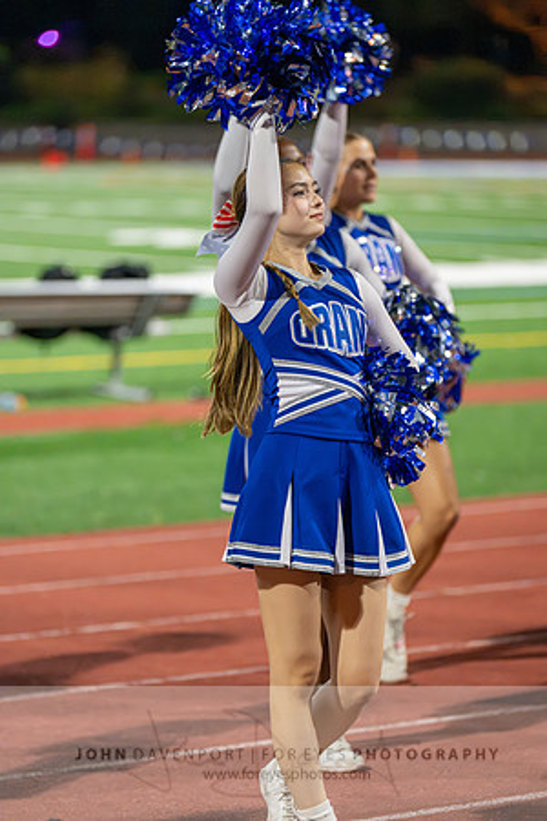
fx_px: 3532
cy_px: 410
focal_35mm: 155
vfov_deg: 13.2
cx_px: 274
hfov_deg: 8.9
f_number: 2.8
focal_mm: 155
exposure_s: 1/1000
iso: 11400
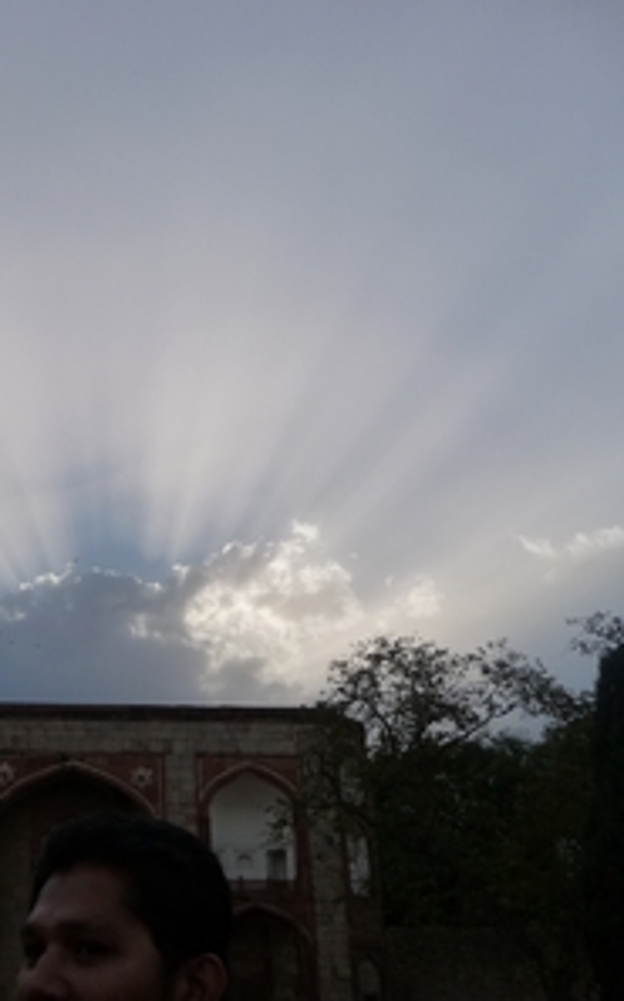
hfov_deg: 30.6
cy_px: 502
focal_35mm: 40
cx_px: 67
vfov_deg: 49.3
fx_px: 1091
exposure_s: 1/1000
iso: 160
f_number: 3.3
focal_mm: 4.7
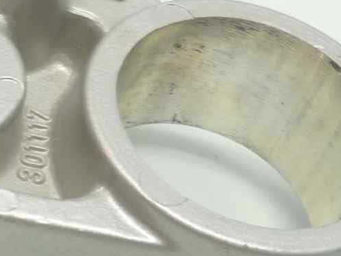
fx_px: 1271
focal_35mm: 129
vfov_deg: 11.5
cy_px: 125
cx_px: -248
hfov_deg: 13.8
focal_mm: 4.1
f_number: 3.3
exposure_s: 1/13
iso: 80
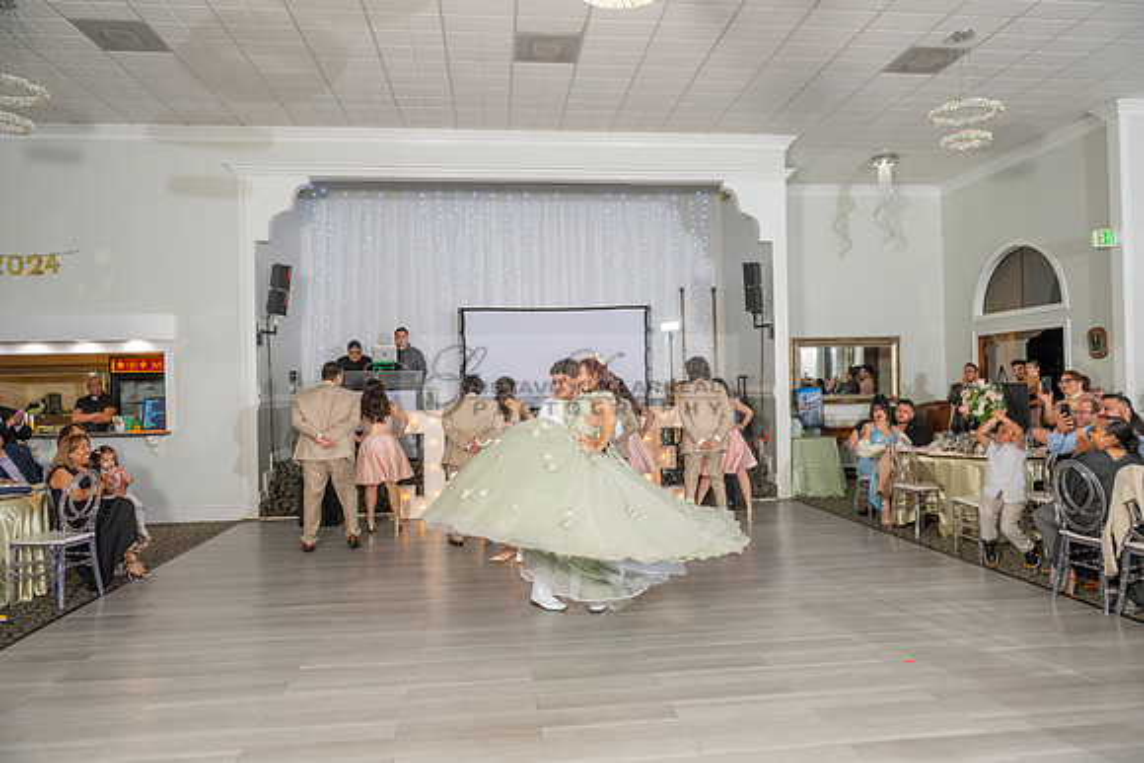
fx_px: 763
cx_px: 572
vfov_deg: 53.2
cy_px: 382
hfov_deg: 73.7
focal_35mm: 24
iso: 500
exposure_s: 1/160
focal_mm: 24
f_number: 3.5
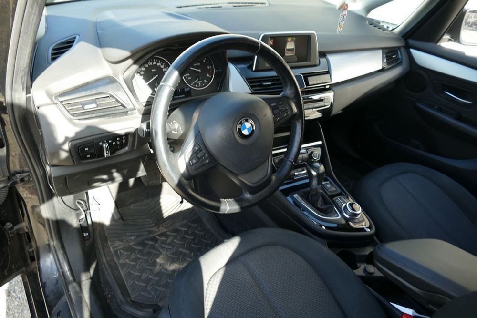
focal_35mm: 25
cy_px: 159
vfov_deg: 51.3
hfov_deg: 71.5
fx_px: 331
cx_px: 238
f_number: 2.8
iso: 125
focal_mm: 9.12
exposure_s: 1/100
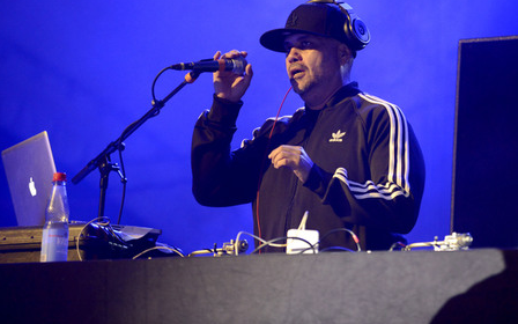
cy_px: 157
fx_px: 2894
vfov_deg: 6.4
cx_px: 258
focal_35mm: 205
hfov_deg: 10.2
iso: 3200
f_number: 2.8
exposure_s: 1/160
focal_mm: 200
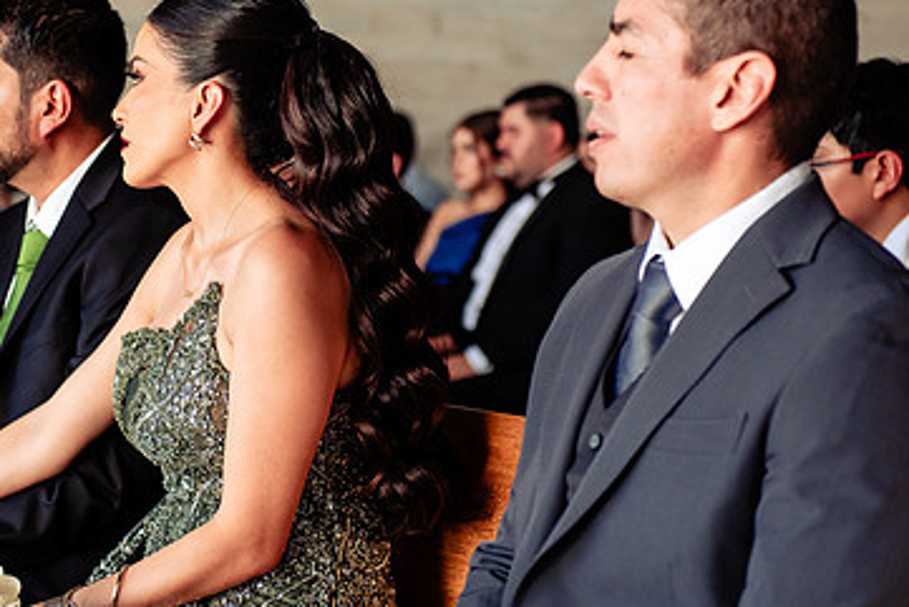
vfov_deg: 12.3
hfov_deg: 18.3
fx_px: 2804
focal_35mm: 111
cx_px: 247
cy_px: 190
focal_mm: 66
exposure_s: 1/400
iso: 800
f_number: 3.2
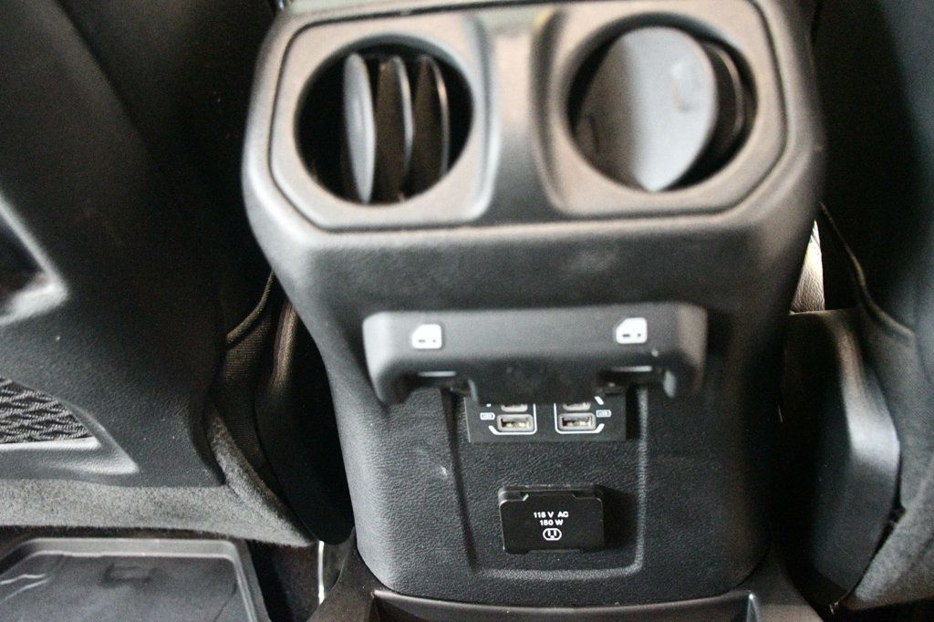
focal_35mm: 34
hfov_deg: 55.8
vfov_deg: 38.9
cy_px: 311
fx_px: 882
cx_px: 467
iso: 12800
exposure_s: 1/15
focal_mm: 23
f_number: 3.8
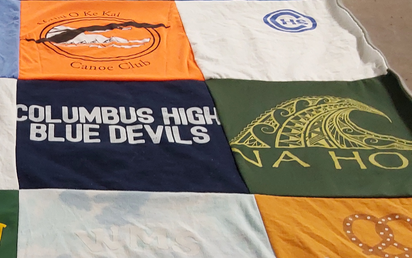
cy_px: 242
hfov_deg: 28.4
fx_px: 752
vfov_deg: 19.0
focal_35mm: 67
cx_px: -18
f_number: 1.9
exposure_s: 1/60
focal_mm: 2.91
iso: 100
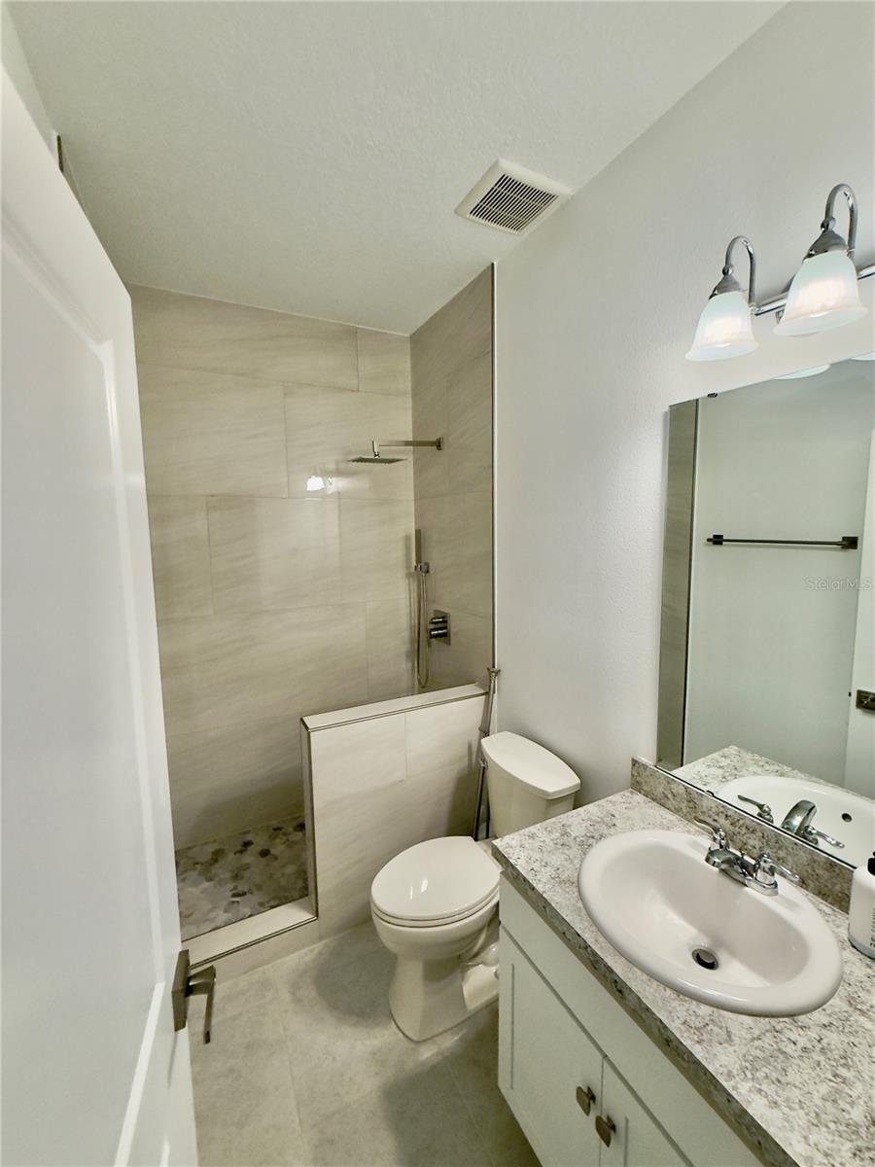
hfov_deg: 85.7
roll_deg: +1.0
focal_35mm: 14
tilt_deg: -6.7
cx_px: 438
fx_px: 472
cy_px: 584
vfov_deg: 102.1
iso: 200
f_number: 2.2
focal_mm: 2.22
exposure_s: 1/120
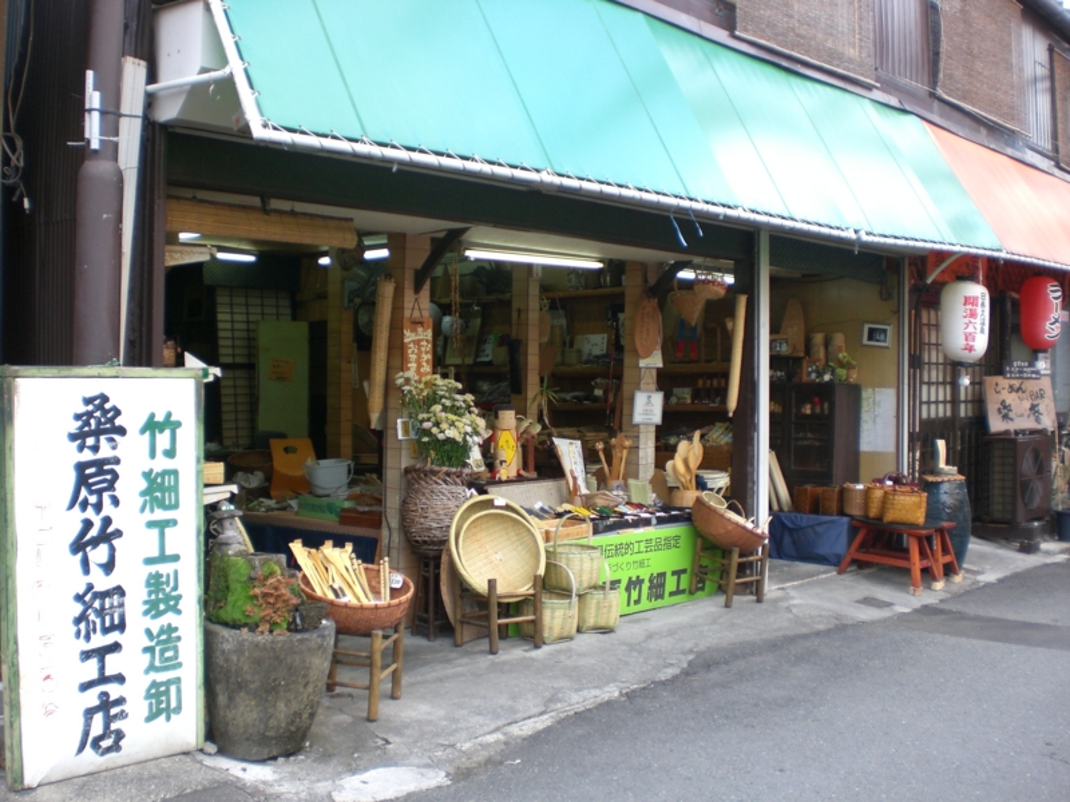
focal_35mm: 38
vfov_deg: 37.7
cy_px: 401
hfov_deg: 49.0
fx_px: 1175
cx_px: 535
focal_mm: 6.3
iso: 100
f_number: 3.1
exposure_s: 1/80
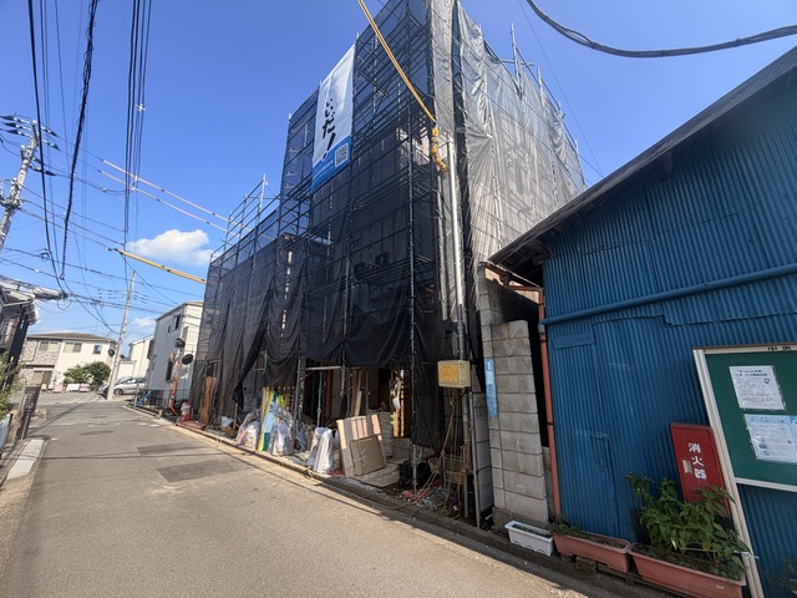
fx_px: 322
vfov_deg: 85.7
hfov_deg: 102.1
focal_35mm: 14
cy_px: 299
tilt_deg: +15.1
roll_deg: +0.7
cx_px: 398
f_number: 2.2
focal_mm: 2.22
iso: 40
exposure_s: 1/709
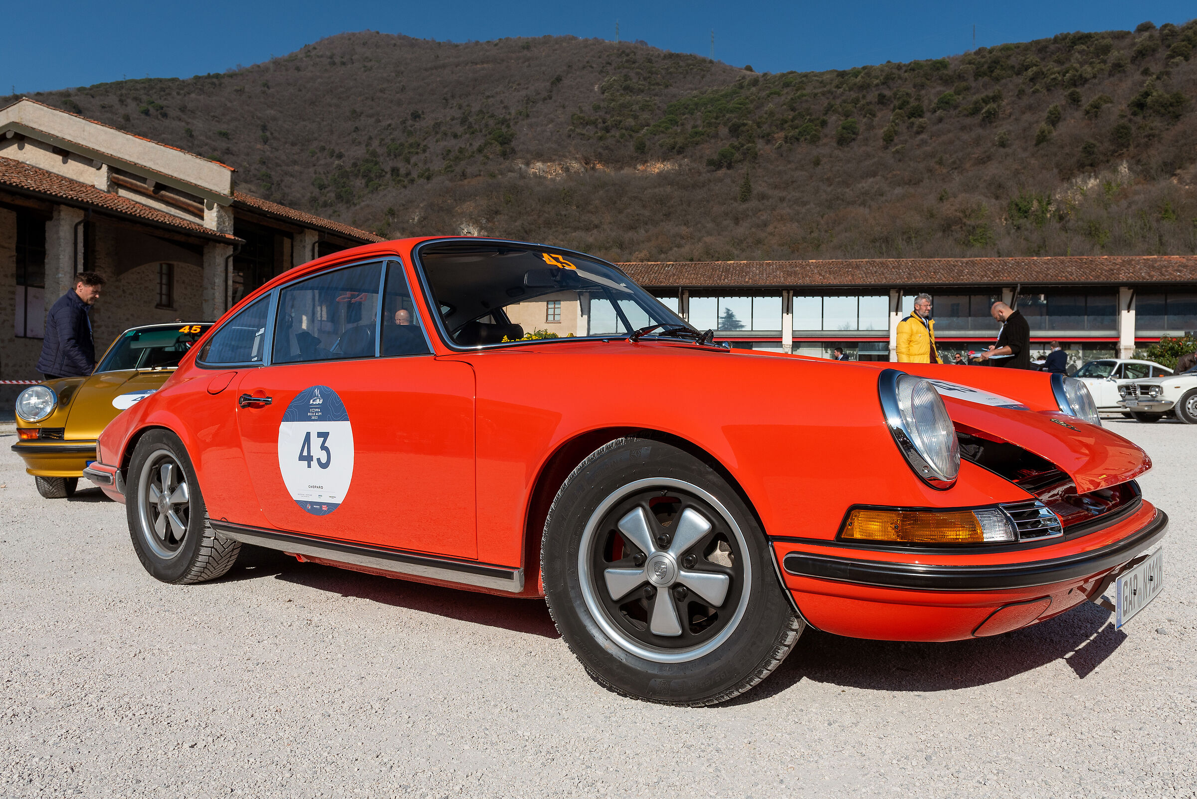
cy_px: 400
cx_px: 598
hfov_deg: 73.7
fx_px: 798
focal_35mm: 24
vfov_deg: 53.2
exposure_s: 1/250
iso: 140
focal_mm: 24
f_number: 8
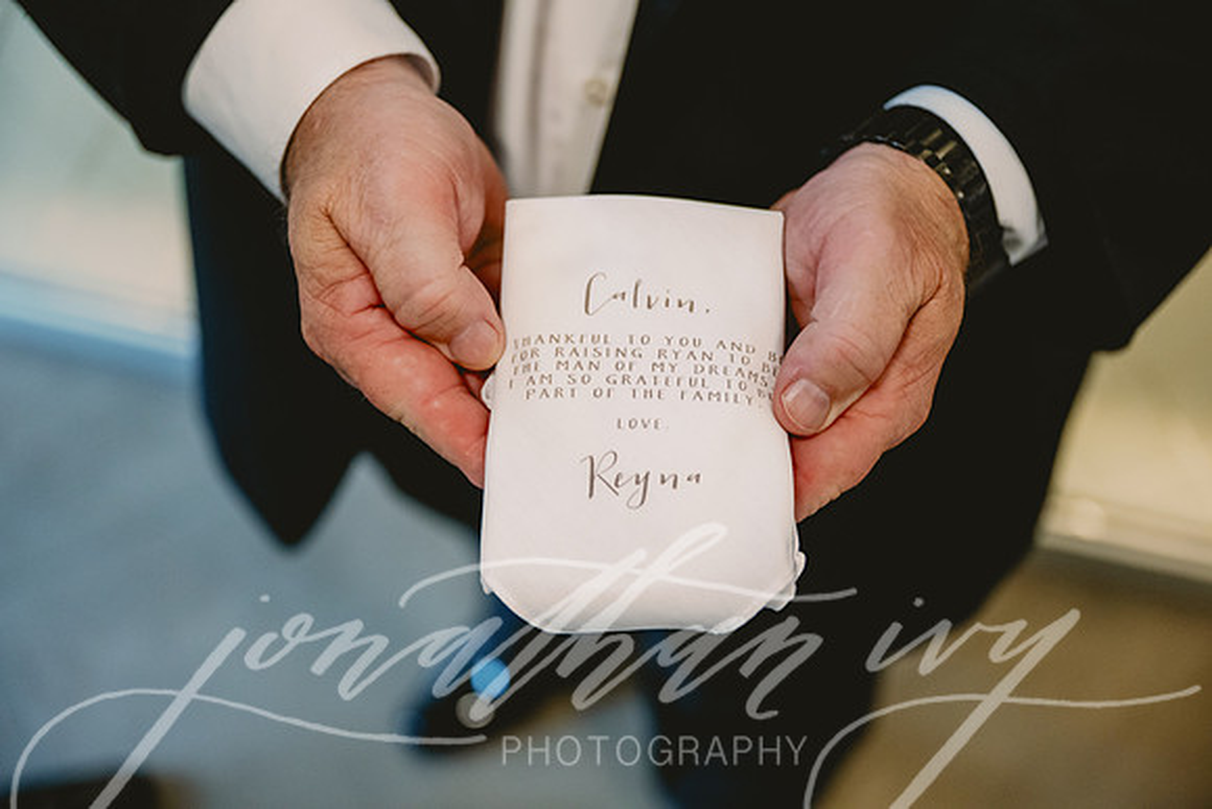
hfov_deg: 43.6
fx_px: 1515
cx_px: 606
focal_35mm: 45
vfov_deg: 29.9
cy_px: 404
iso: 2000
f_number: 2.8
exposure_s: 1/400
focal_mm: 45
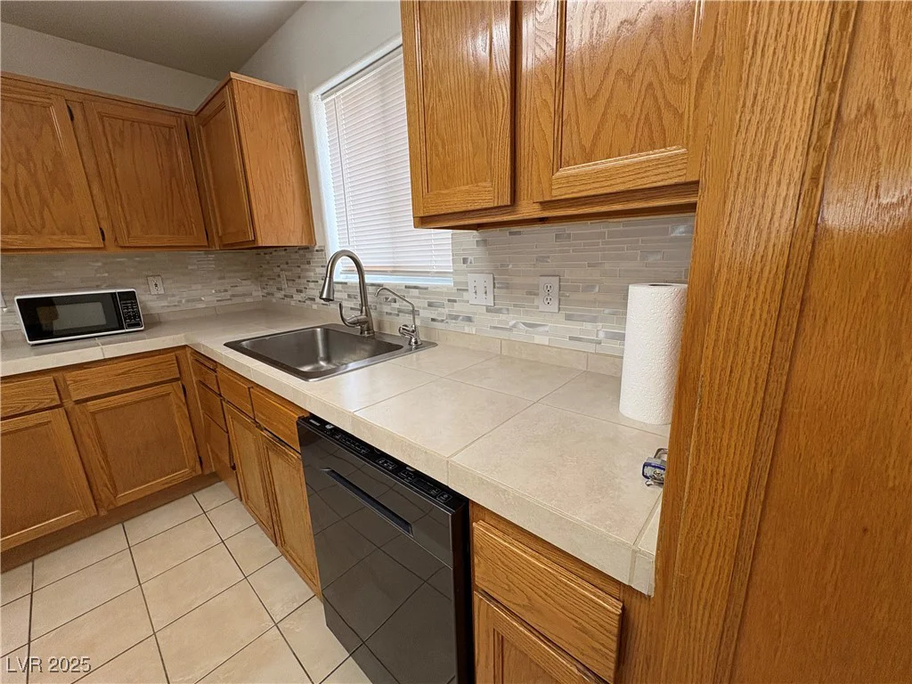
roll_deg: +2.6
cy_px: 342
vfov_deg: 85.7
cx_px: 456
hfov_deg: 102.1
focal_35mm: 14
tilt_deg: -13.8
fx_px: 369
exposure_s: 1/60
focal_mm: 2.22
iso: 160
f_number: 2.2
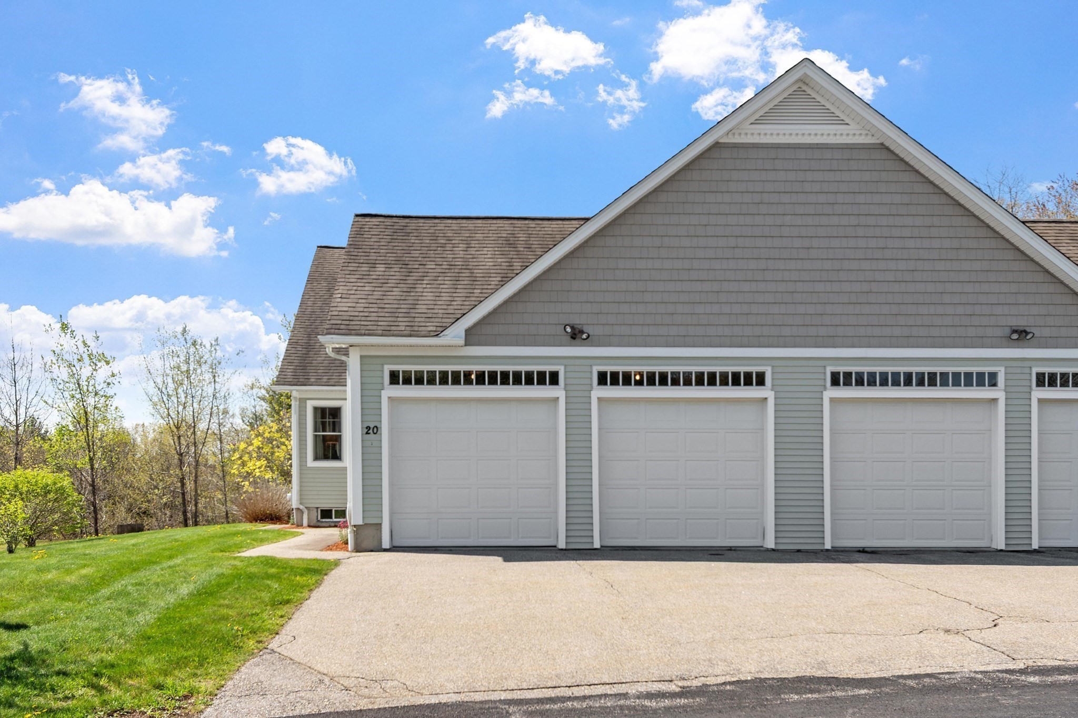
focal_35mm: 33
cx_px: 539
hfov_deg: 57.2
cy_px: 359
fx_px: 988
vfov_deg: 40.0
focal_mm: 22
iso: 100
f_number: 8
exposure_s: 1/250
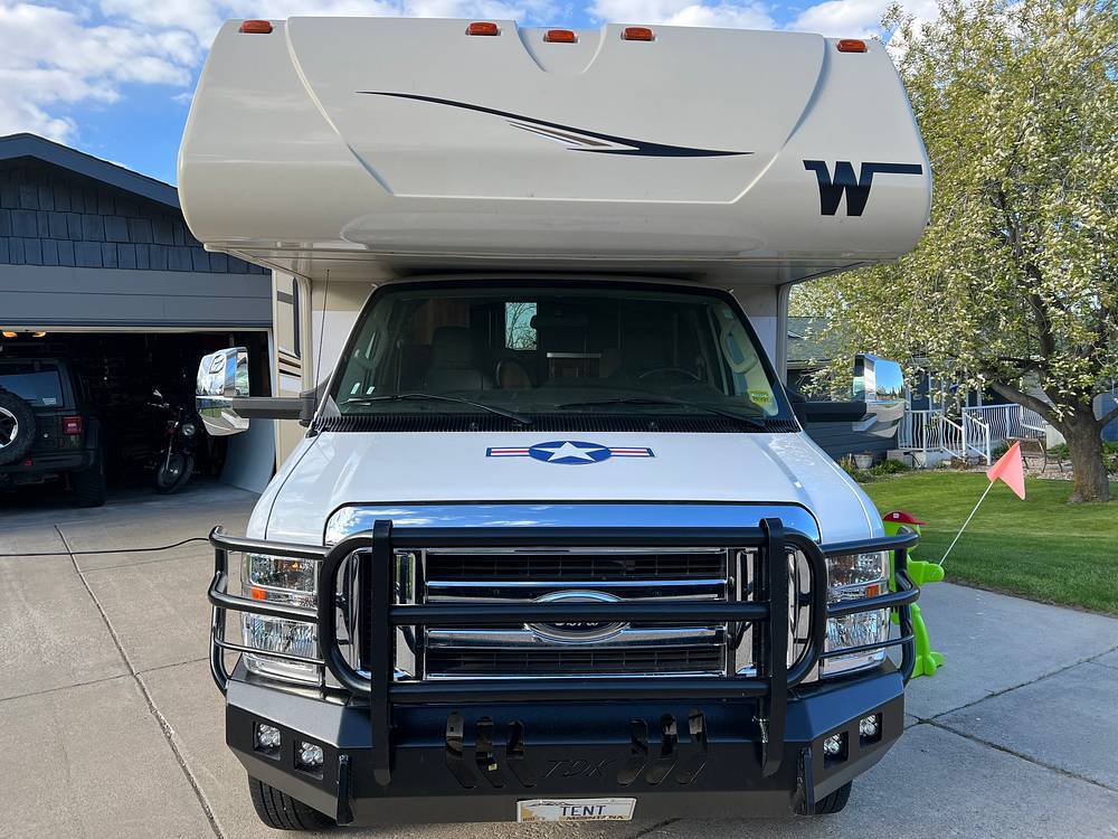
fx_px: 840
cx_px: 559
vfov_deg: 53.1
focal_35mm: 26
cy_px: 420
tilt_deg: -0.7
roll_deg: +2.9
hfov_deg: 67.3
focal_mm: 5.7
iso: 50
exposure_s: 1/1079
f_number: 1.5
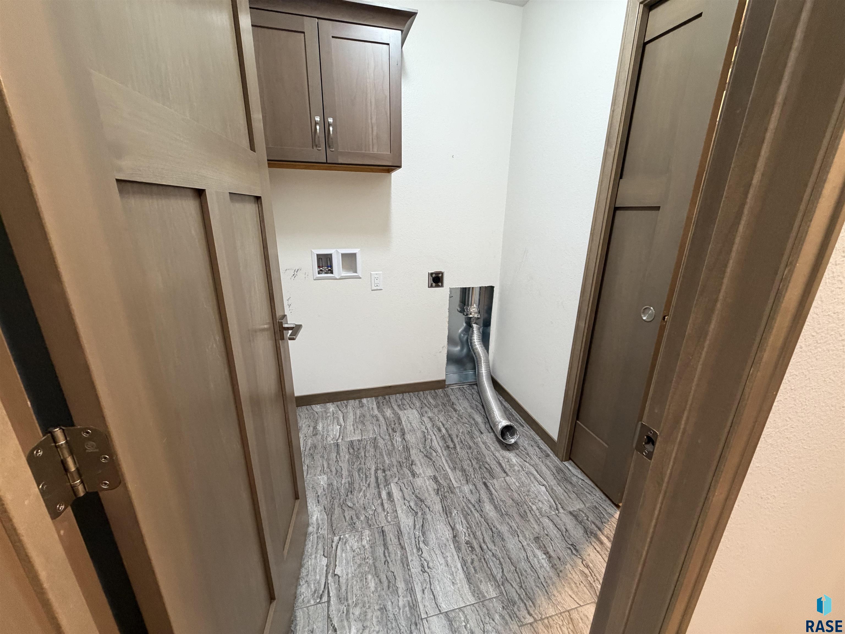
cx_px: 422
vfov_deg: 85.7
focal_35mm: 14
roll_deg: -1.0
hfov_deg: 102.1
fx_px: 342
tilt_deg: -18.2
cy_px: 317
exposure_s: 1/60
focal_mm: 2.22
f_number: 2.2
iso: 320
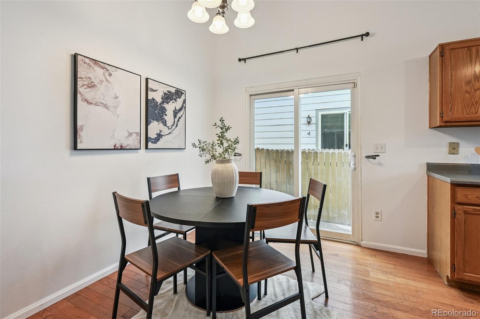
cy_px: 160
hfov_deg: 95.0
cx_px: 240
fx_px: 220
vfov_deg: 72.0
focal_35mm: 16
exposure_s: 1/10
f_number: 10
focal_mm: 16.5
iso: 400
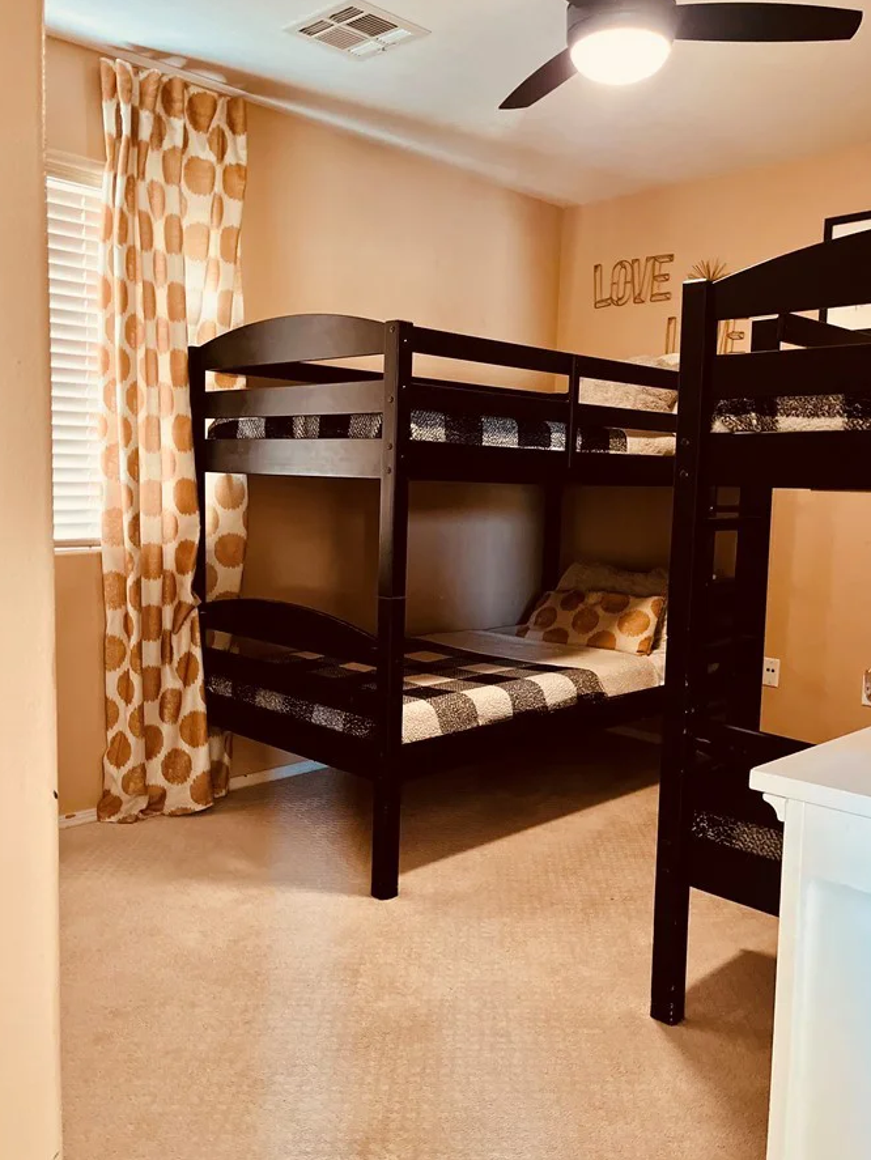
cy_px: 590
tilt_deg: -6.5
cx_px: 442
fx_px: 1006
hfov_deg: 46.8
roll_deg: -2.4
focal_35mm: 30
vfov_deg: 59.9
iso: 500
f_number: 1.6
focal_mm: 5.1
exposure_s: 1/60
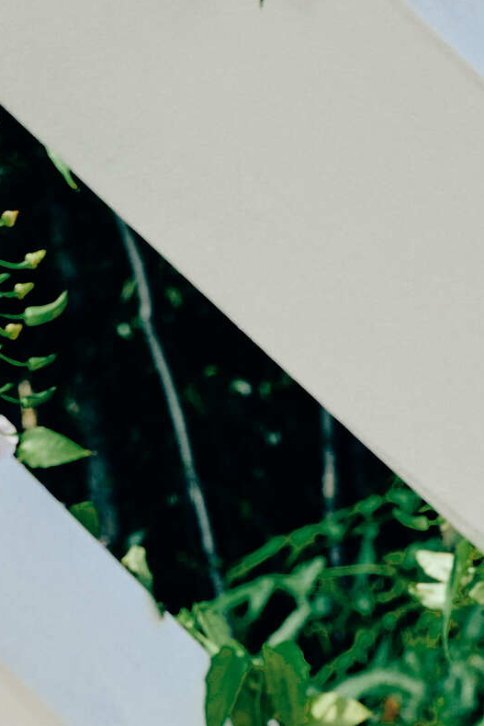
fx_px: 7901
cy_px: 1892
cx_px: 840
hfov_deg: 3.5
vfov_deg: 5.1
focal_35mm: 392
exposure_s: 1/125
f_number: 10
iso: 125
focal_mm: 75
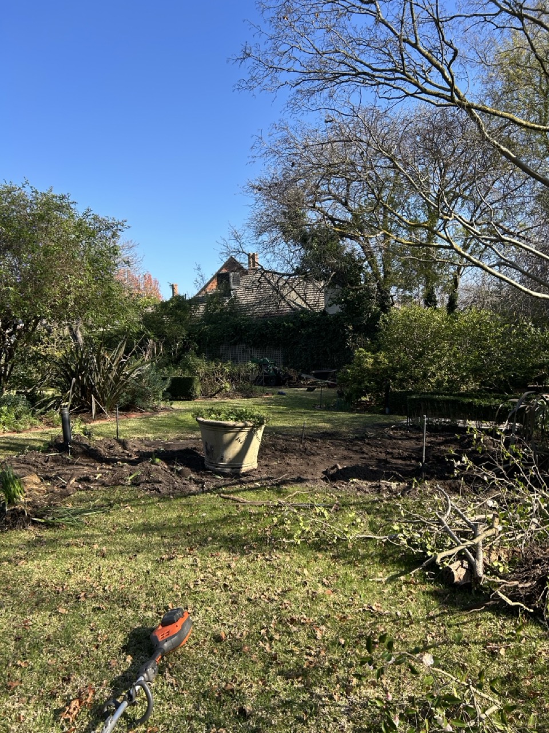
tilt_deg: -1.0
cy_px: 366
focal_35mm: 26
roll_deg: +1.5
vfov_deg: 67.3
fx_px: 550
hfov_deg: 53.1
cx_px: 274
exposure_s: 1/1449
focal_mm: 5.7
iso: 50
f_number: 1.5
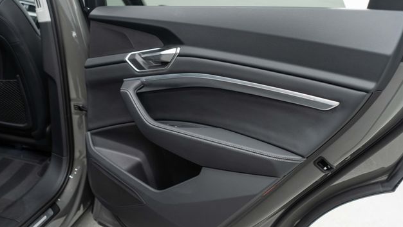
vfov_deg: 38.8
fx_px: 321
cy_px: 133
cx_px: 200
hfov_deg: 64.3
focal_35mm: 30
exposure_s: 1/40
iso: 640
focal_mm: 28
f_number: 3.2
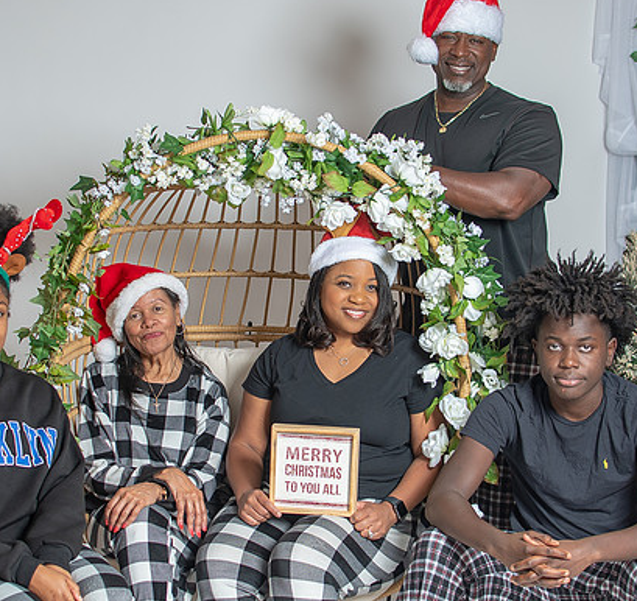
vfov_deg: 22.4
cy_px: 316
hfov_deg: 23.7
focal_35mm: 75
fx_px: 1518
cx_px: 306
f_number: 3.2
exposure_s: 1/250
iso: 100
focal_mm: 35
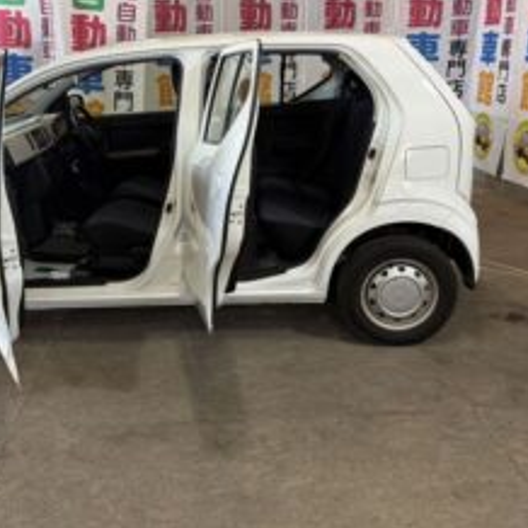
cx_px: 216
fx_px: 639
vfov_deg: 44.9
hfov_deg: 44.7
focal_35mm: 37
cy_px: 236
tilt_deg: -14.7
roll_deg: +0.7
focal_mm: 5.96
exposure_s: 1/50
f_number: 1.6
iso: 100
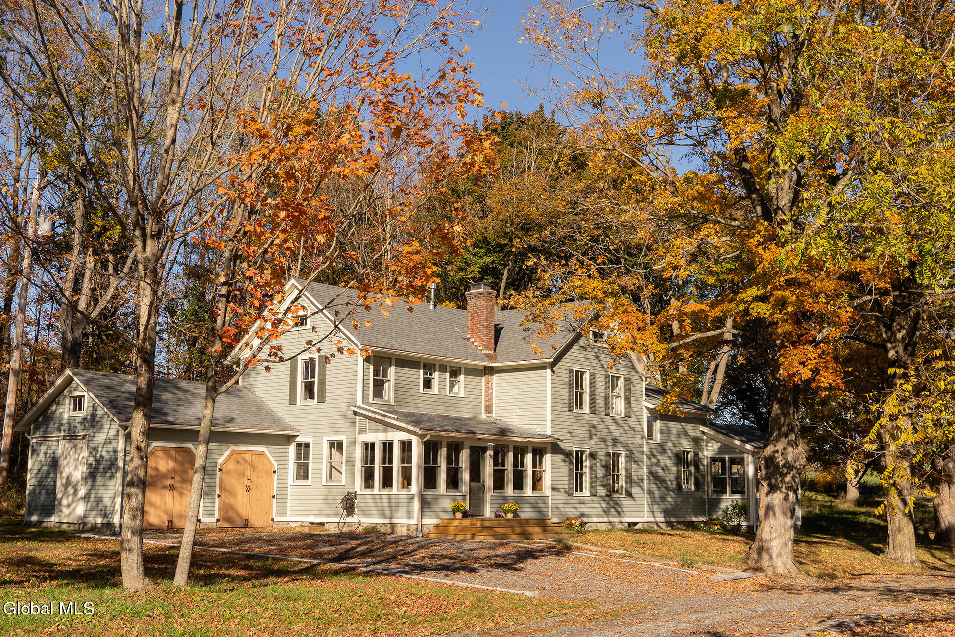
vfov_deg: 29.9
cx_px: 478
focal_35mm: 45
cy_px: 318
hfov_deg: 43.6
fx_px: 1194
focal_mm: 45
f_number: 16
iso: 800
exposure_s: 1/500
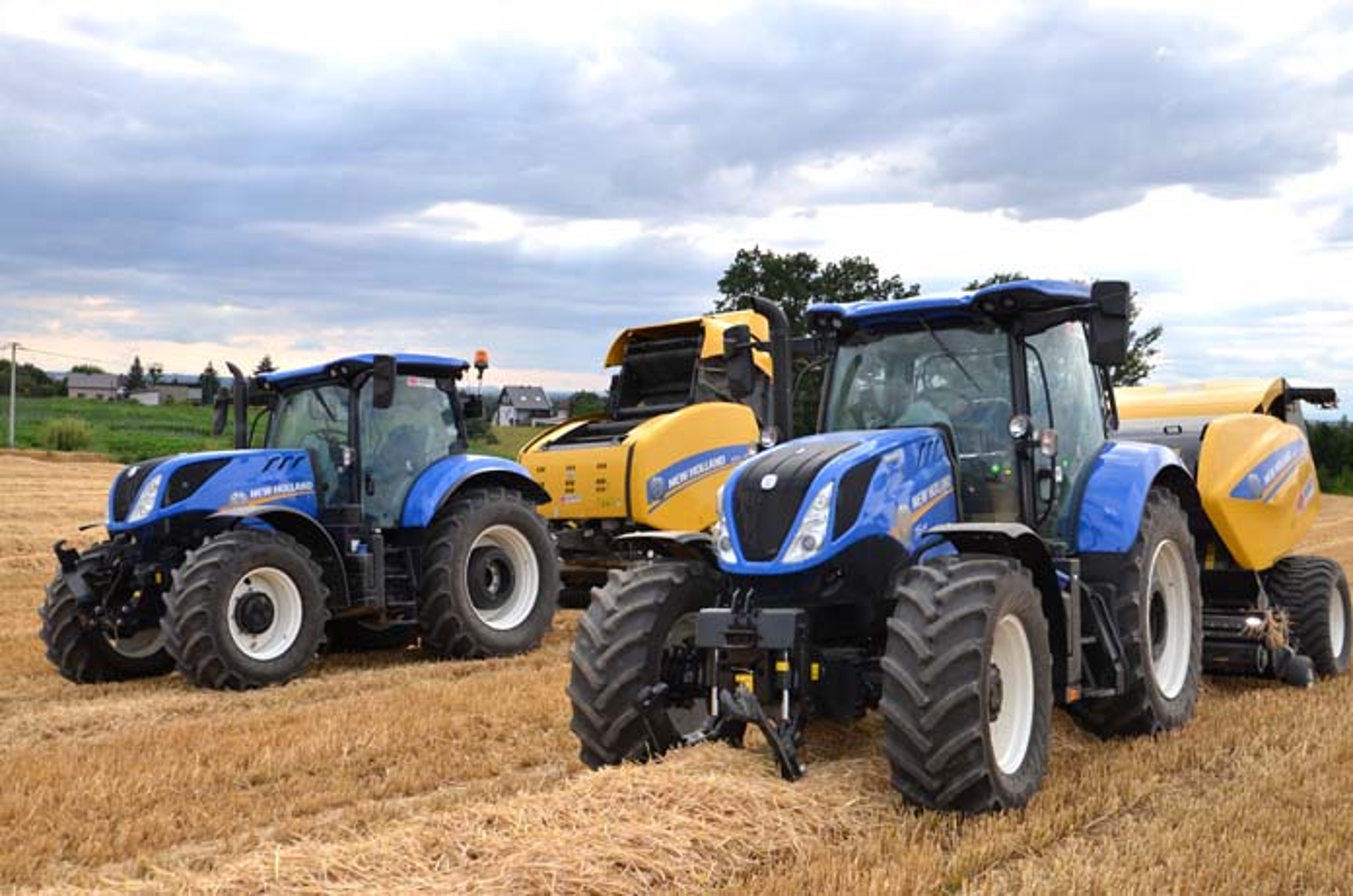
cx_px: 676
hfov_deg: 51.4
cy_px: 448
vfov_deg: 35.3
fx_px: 1406
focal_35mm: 38
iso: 100
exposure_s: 1/250
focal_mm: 25
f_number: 7.1
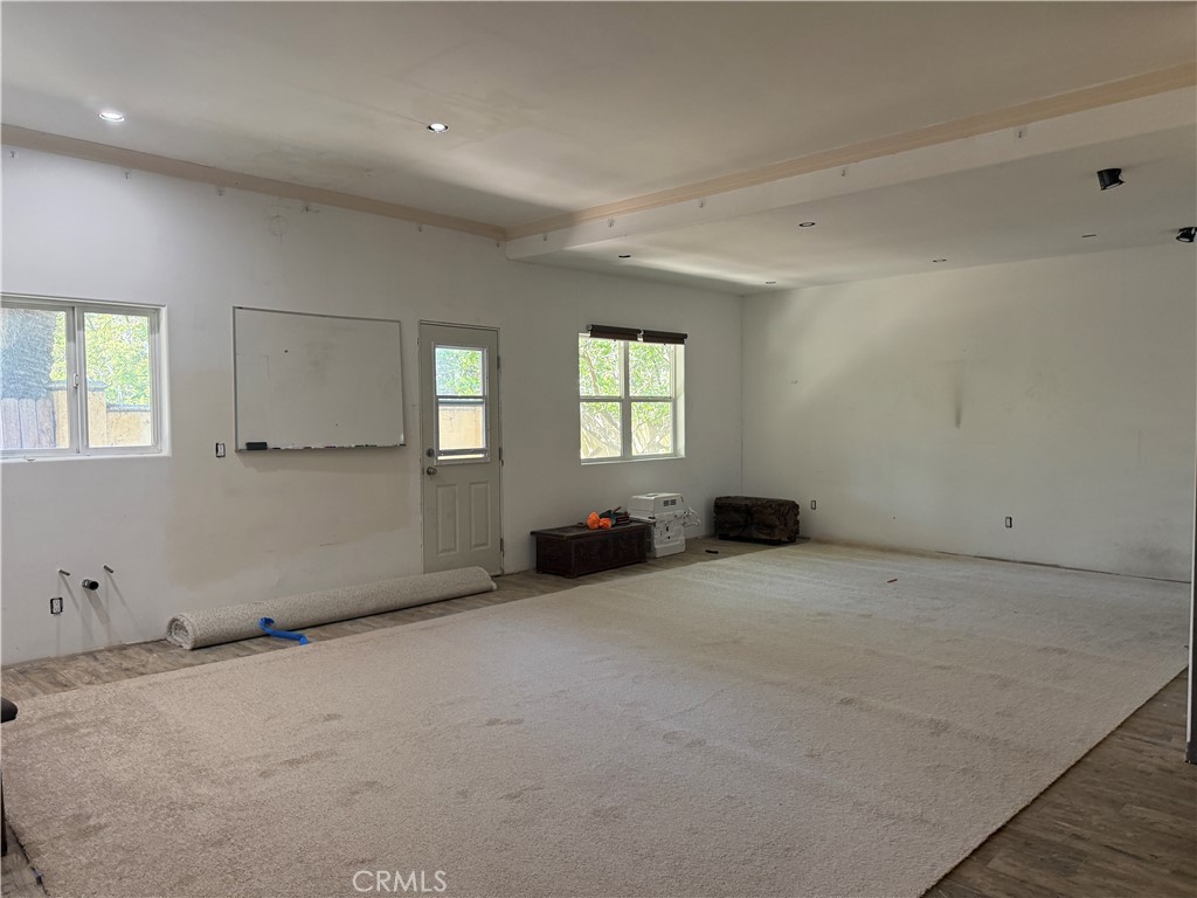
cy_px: 449
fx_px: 830
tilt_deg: -0.9
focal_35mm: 24
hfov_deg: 71.6
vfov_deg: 56.8
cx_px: 598
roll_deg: +0.7
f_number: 1.78
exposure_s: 1/120
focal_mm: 6.76
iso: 320
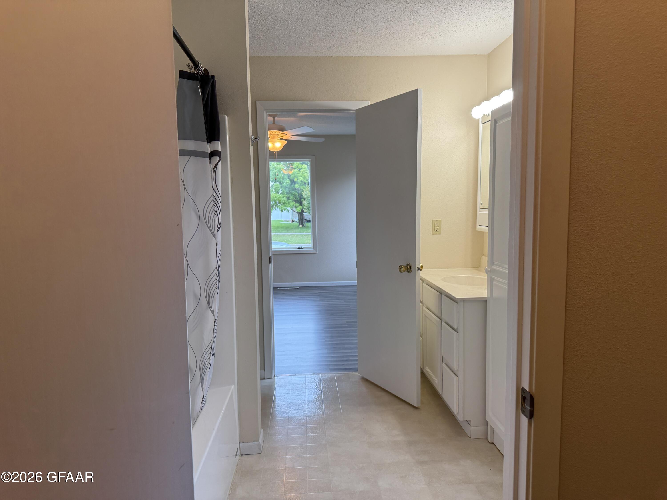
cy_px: 250
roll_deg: +1.1
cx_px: 334
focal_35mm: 24
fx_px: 462
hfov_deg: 71.6
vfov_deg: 56.8
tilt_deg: -5.2
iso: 160
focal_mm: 6.76
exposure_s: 1/120
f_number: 1.78
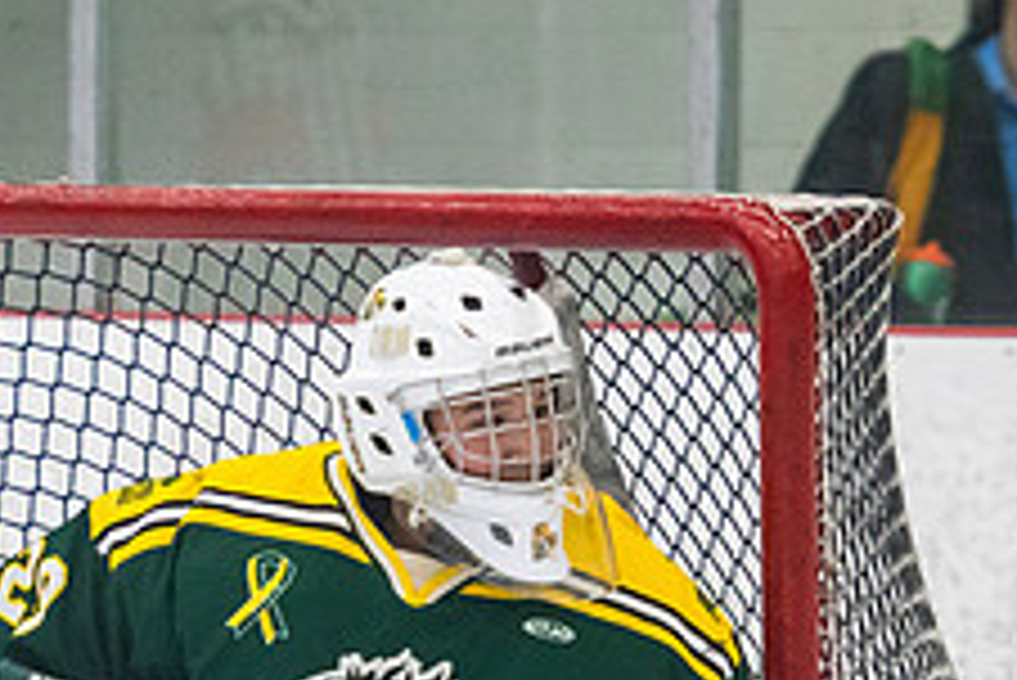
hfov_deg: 3.5
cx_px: 55
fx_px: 16621
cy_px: 684
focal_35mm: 588
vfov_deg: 2.3
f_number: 3.2
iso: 2500
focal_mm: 145
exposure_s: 1/640
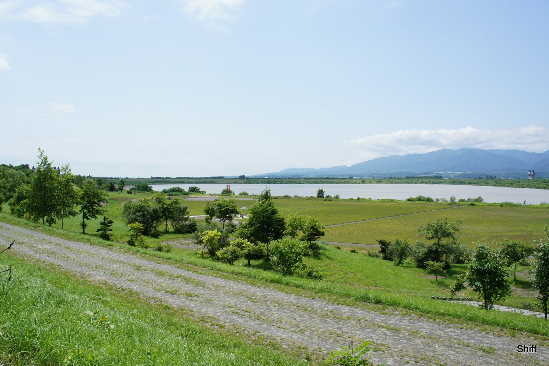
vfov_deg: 45.6
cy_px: 183
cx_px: 274
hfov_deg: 64.6
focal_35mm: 28
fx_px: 434
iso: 200
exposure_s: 1/250
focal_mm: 19
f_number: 11
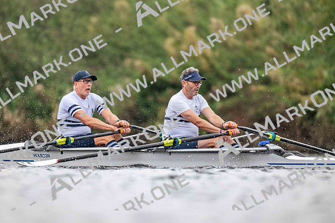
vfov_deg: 2.3
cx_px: 168
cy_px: 112
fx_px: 5584
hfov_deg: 3.4
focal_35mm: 600
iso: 5000
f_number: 4
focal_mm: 600
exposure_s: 1/2500
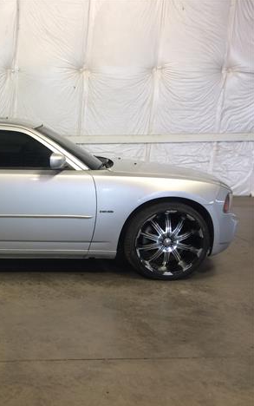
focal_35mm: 42
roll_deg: -0.3
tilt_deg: -10.6
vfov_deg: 47.2
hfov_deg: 28.0
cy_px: 205
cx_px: -23
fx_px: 465
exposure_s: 1/30
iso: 50
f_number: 2.2
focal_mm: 4.15
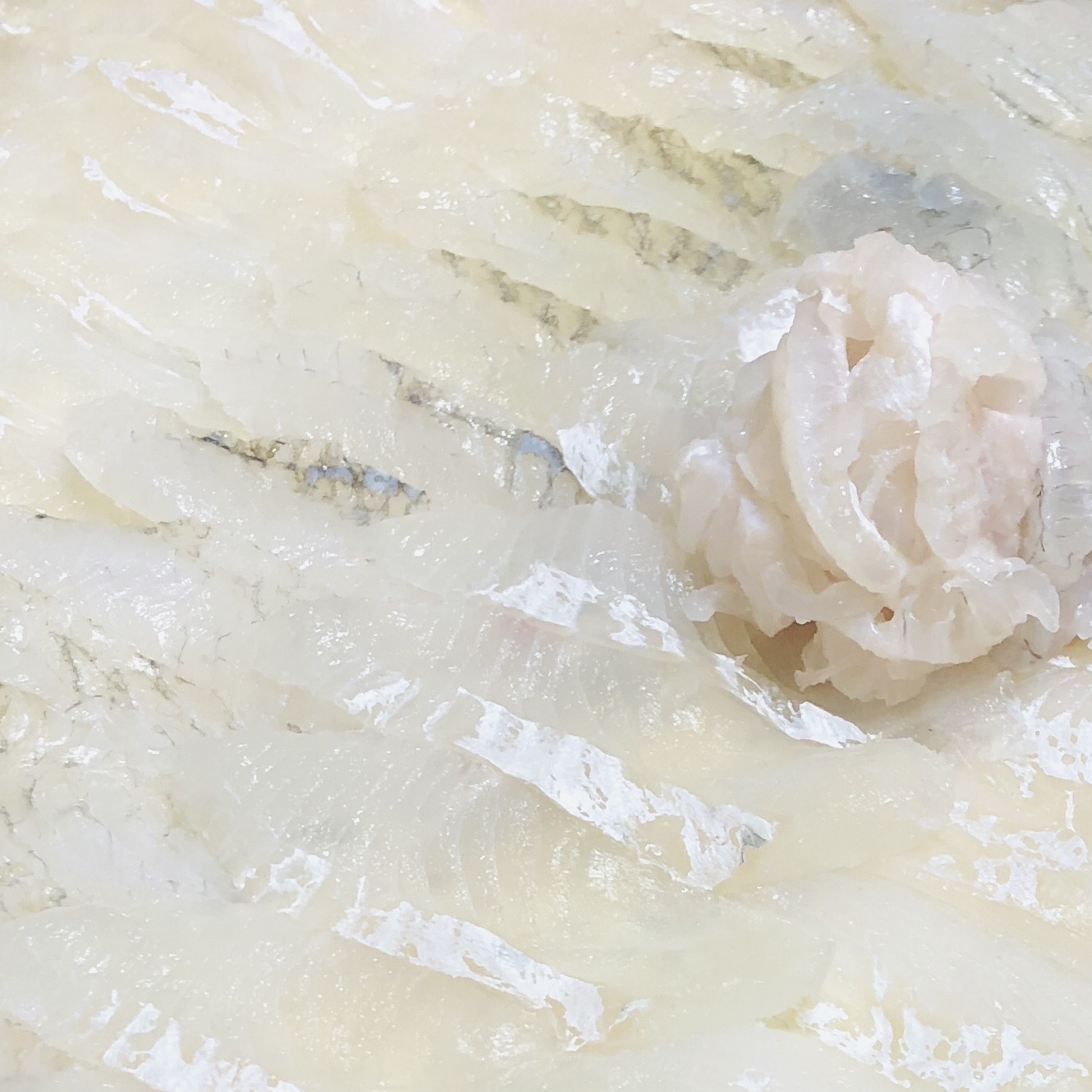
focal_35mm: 75
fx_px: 2677
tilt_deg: -51.2
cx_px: 860
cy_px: 897
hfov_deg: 22.8
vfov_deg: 22.7
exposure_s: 1/20
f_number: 1.8
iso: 32
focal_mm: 4
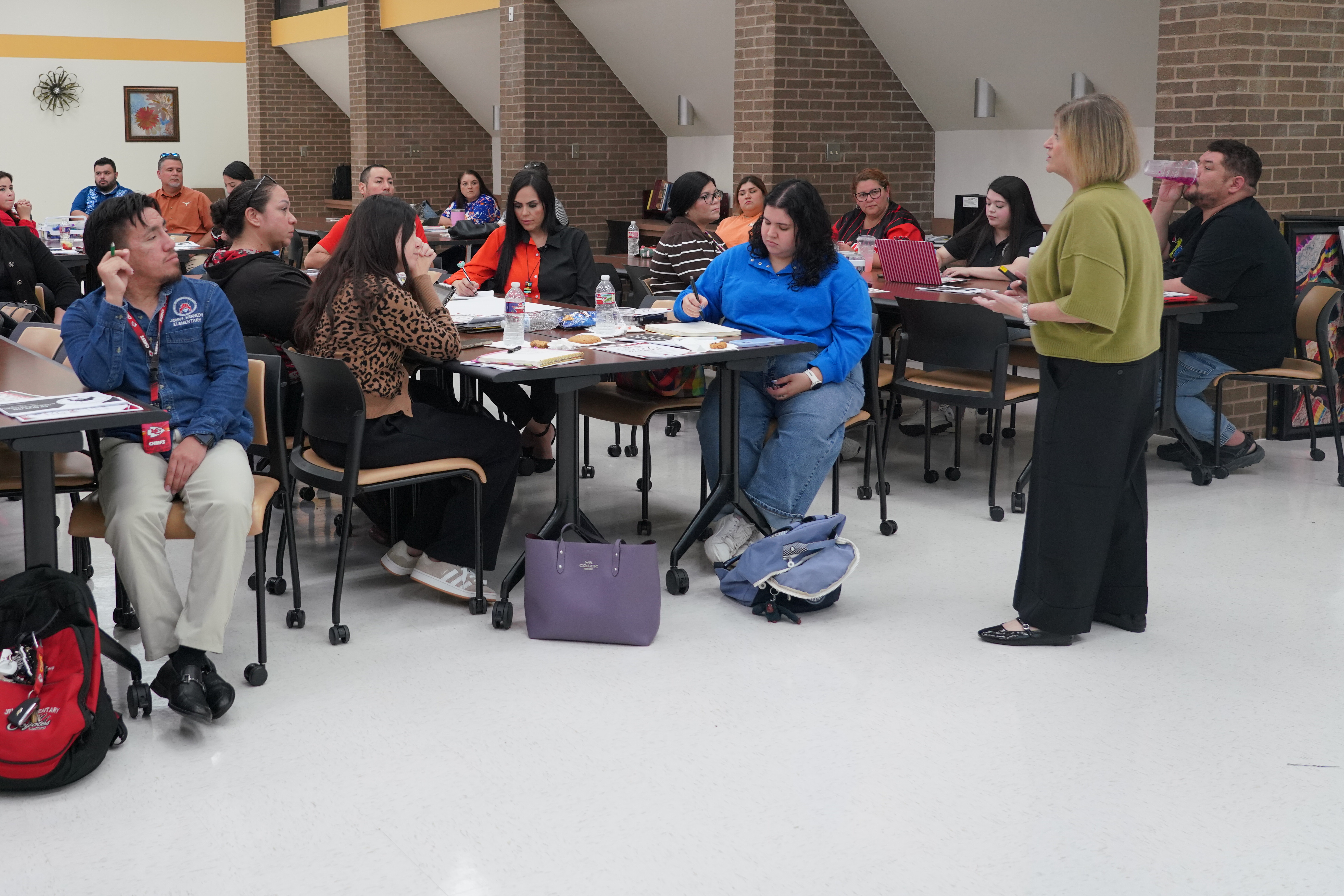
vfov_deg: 35.6
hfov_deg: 51.3
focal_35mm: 37
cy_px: 297
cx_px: 504
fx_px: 1381
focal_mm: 27
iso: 1600
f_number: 4
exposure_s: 1/160
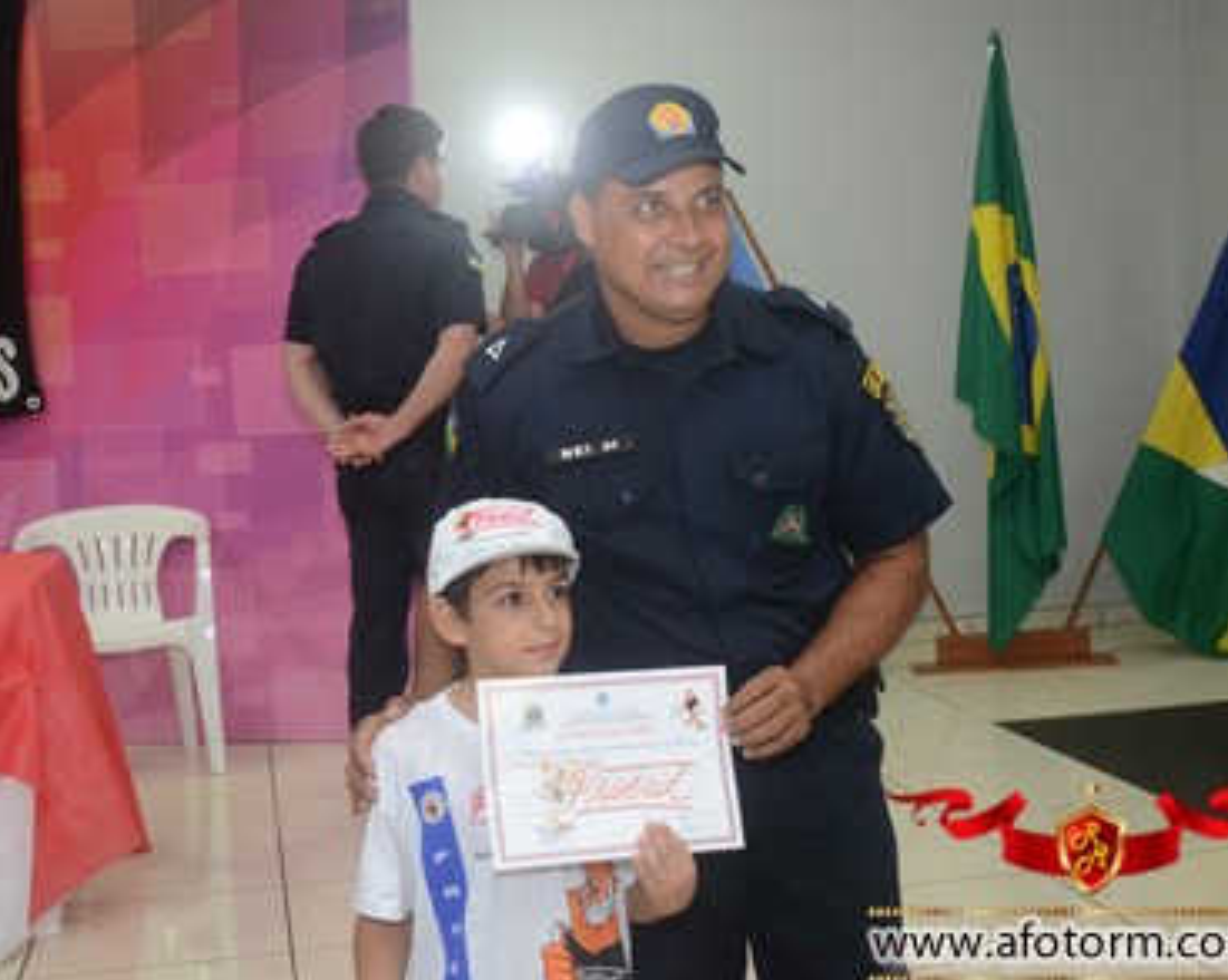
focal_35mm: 54
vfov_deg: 28.3
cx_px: 589
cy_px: 498
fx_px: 1946
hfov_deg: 35.0
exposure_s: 1/100
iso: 1600
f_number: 4
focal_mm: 31
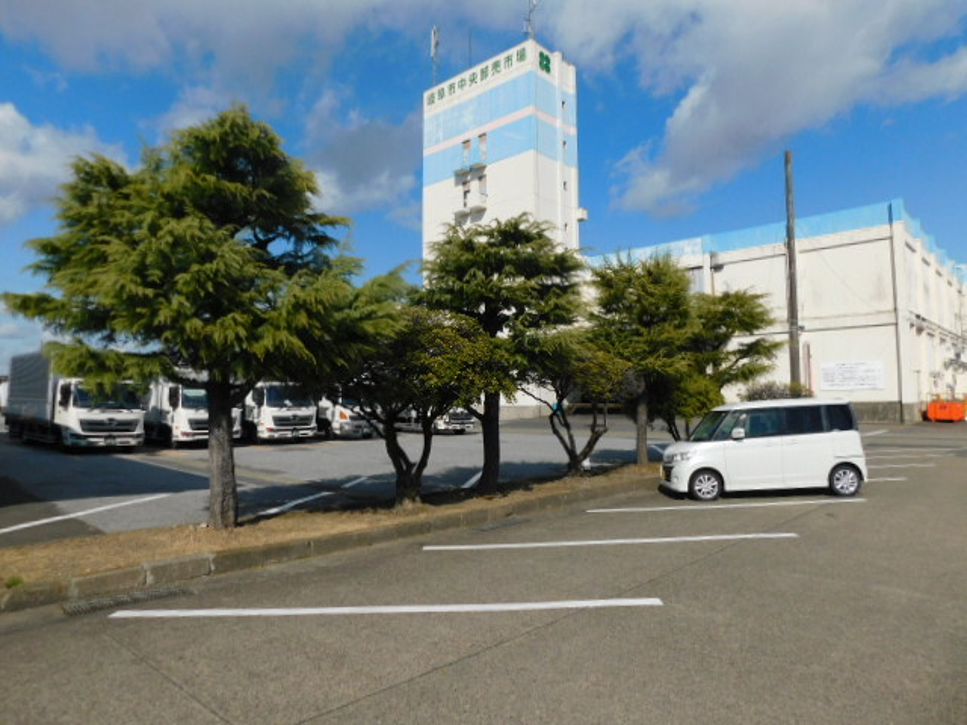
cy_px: 362
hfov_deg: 73.9
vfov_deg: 58.9
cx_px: 484
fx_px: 643
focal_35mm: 23
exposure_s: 1/800
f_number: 6
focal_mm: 4
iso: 125
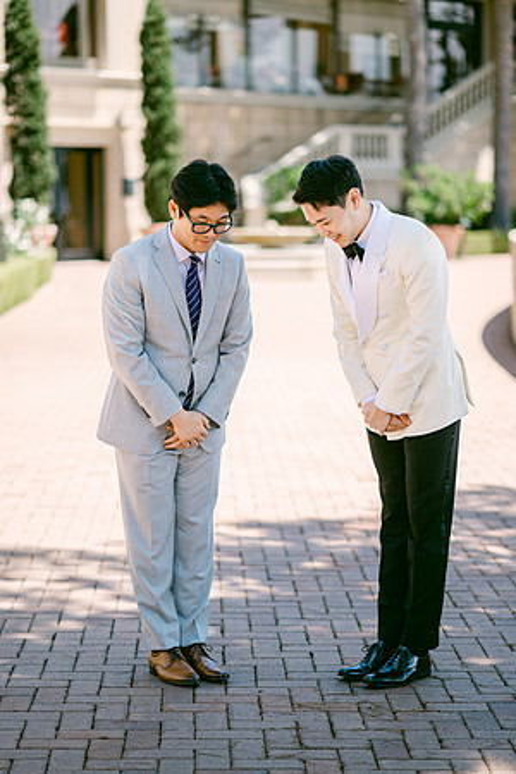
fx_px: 1827
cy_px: 387
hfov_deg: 16.1
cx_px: 258
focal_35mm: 85
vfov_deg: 23.9
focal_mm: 85
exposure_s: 1/1600
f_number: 1.8
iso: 64
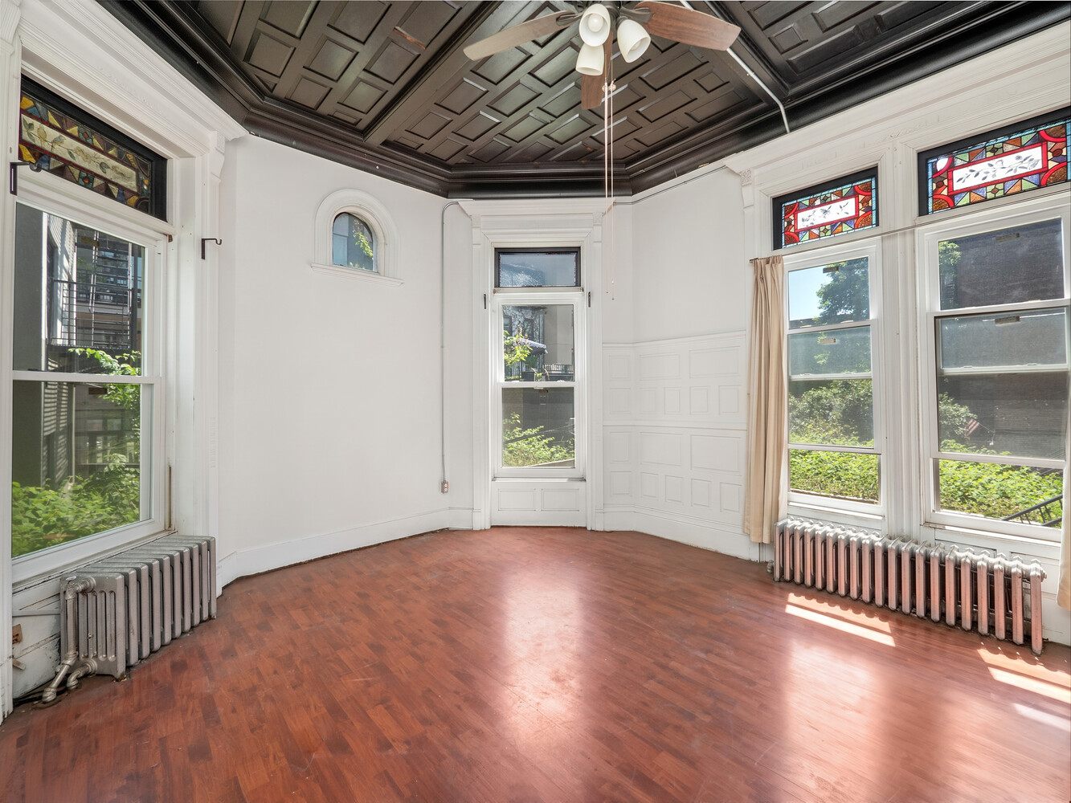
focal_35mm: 14
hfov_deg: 102.1
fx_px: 433
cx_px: 536
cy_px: 402
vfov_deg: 85.7
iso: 200
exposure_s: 1/800
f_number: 4
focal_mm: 7
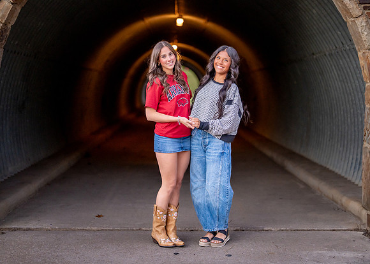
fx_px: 637
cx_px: 188
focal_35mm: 61
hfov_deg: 32.4
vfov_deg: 23.4
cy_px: 117
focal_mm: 50
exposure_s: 1/500
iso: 1000
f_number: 1.2
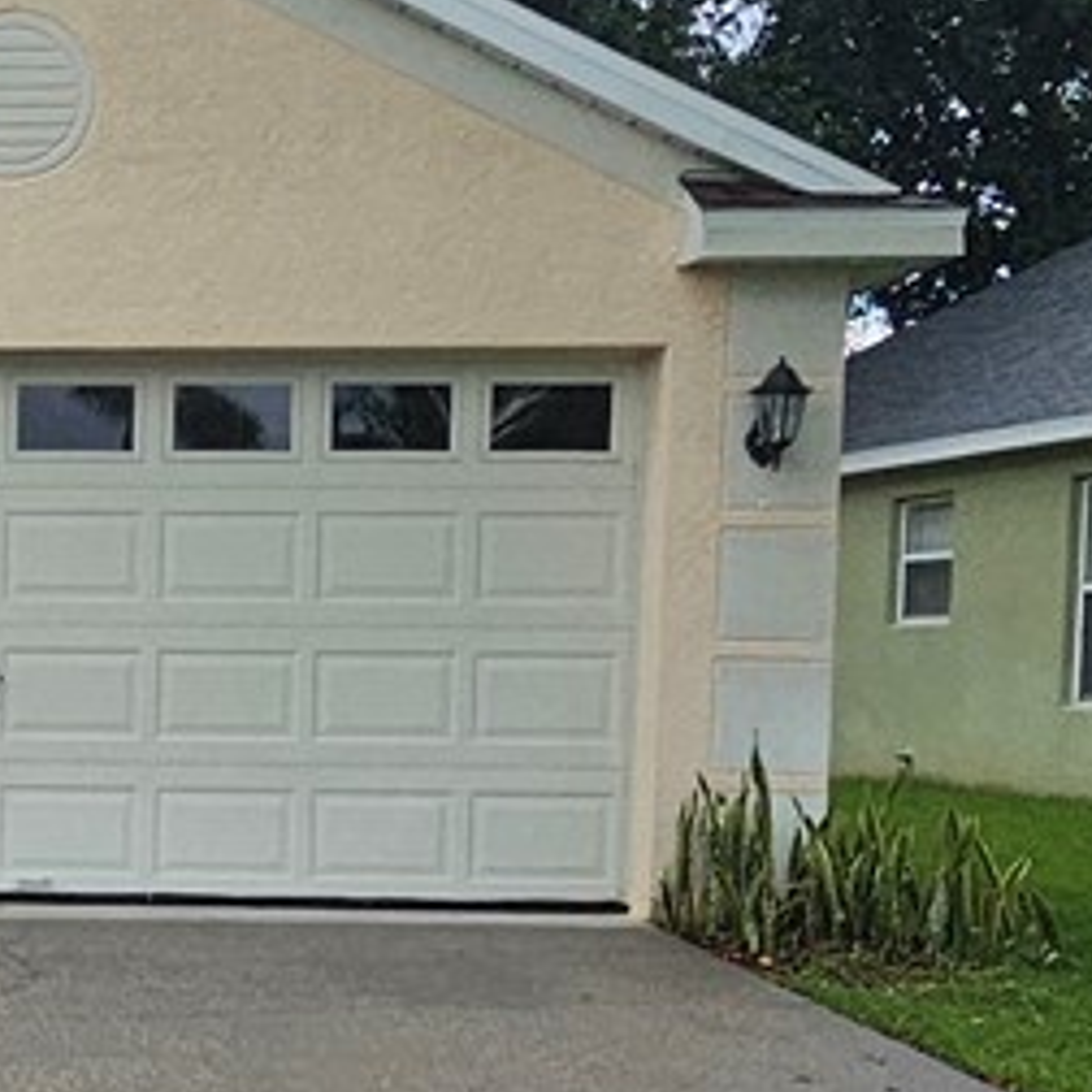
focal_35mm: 73
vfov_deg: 23.4
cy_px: 832
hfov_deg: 21.1
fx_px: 2605
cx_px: -403
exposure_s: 1/1000
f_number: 2.2
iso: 50
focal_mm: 2.2
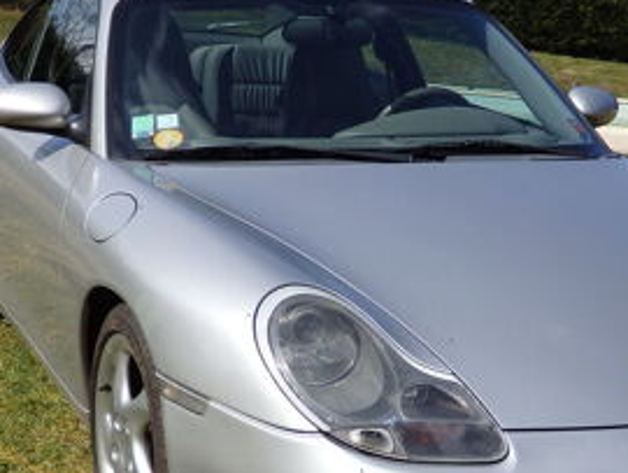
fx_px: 1453
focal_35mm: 80
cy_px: 384
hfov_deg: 24.3
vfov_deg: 18.3
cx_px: 391
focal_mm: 8
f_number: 10.8
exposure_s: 1/160
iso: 125
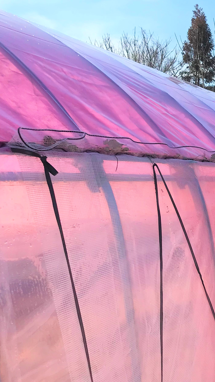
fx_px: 497
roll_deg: -1.6
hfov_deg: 21.4
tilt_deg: +3.2
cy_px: 158
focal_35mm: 49
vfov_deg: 42.0
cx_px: 301
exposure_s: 1/3300
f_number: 1.8
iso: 20
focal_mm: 3.99
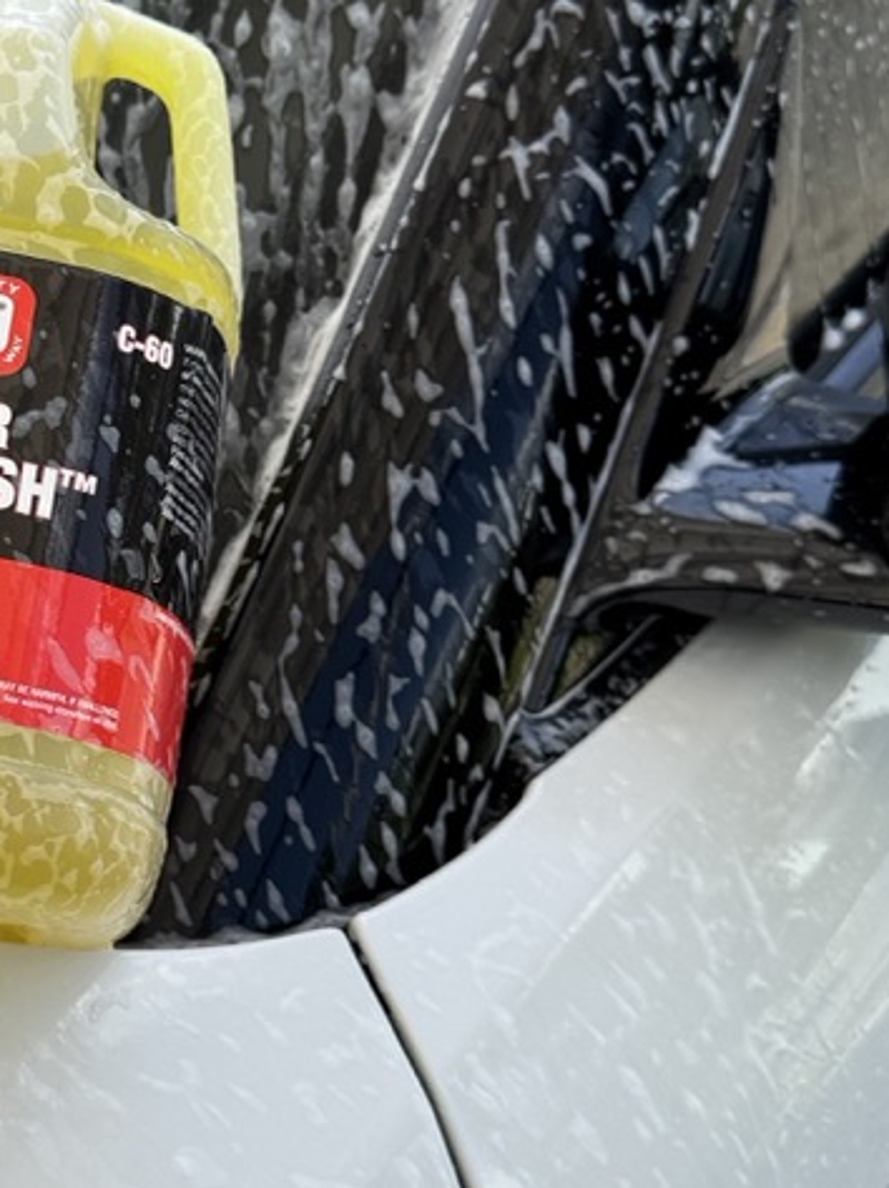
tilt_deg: -45.3
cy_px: 580
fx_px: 2229
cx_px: 23
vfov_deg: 29.8
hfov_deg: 21.8
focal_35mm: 65
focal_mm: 6.76
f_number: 1.78
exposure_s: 1/1193
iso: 80
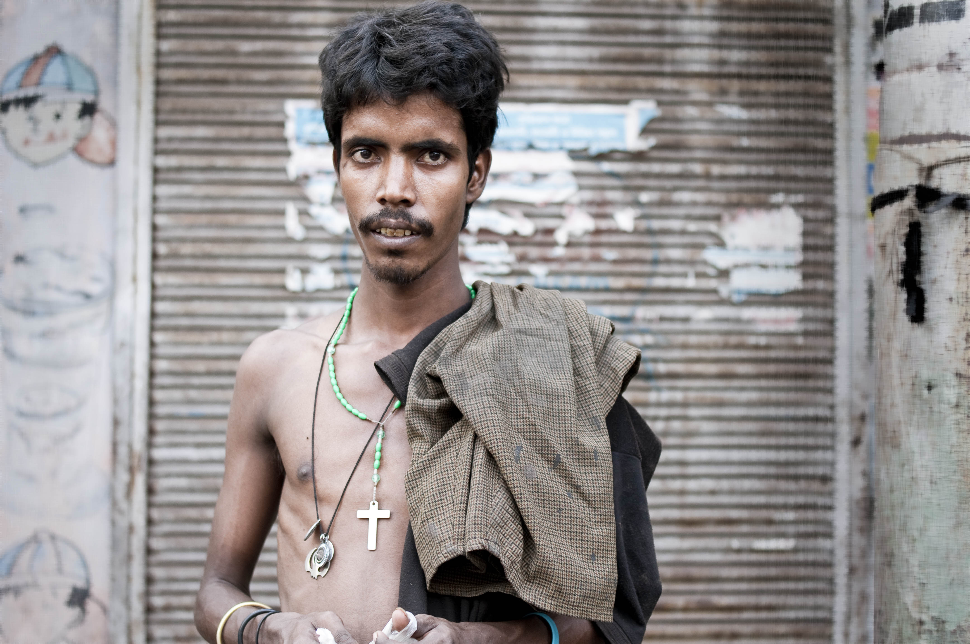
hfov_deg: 37.9
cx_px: 485
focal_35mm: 52
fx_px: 1413
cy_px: 322
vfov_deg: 25.7
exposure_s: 1/125
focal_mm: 35
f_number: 3.2
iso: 200
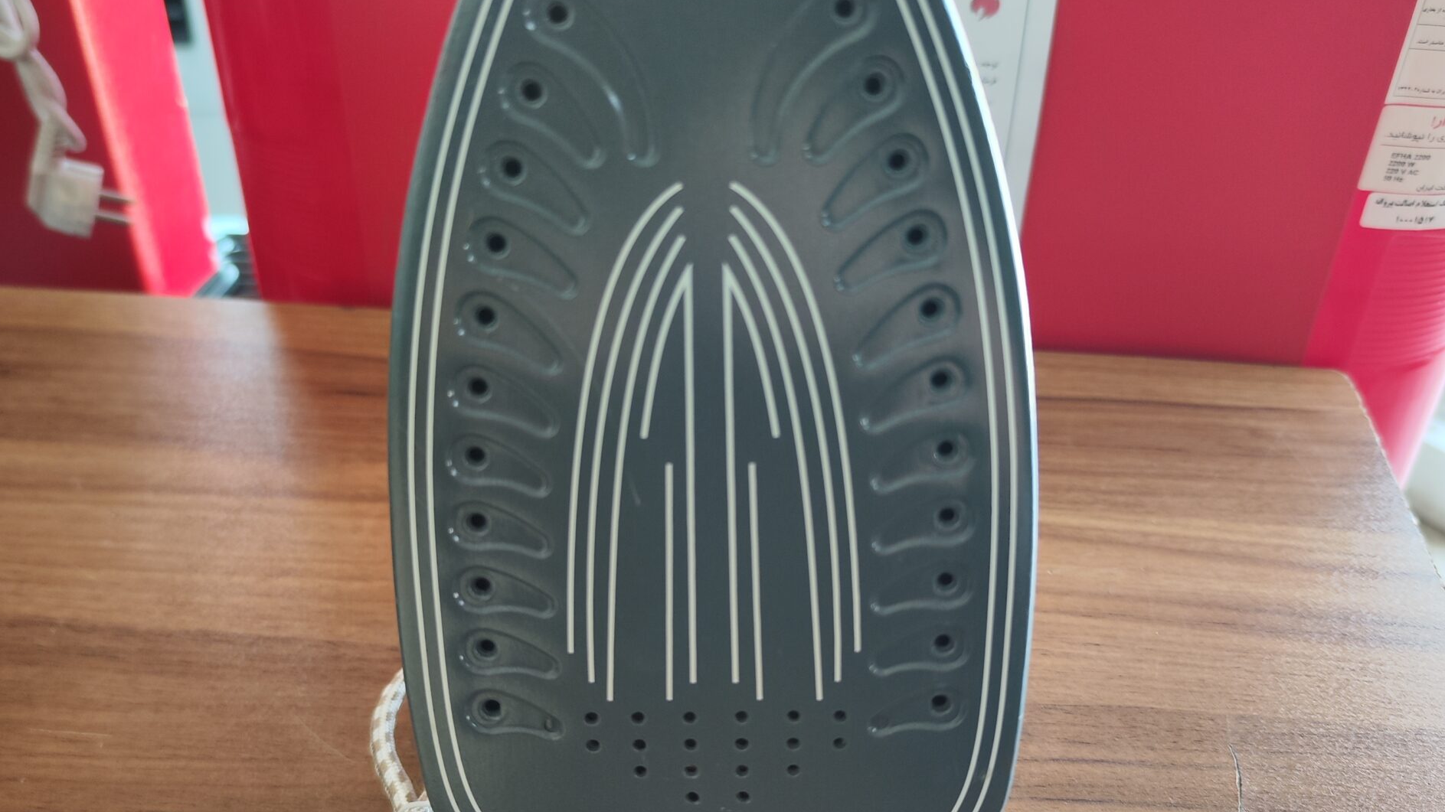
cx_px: 711
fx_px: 1303
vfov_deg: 34.5
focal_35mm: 34
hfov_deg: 58.0
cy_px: 482
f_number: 1.69
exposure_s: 1/100
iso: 324
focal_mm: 7.01
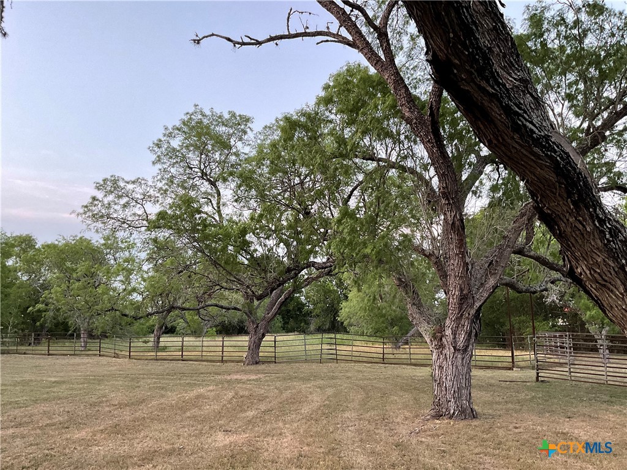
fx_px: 525
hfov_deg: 61.7
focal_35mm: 29
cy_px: 235
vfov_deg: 48.2
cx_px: 314
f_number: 1.8
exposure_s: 1/81
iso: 64
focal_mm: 3
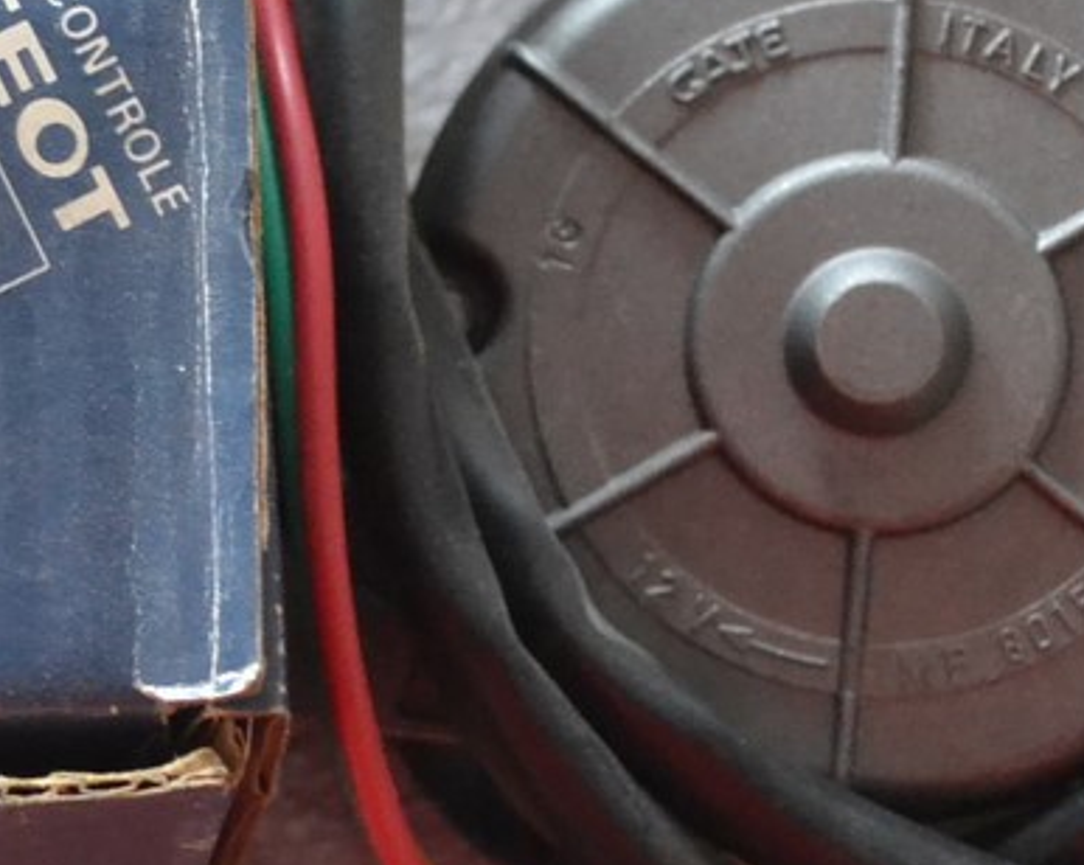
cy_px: 236
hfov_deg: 13.8
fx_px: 4423
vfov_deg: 11.1
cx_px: 51
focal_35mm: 138
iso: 3200
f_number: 4.5
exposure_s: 1/50
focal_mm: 28
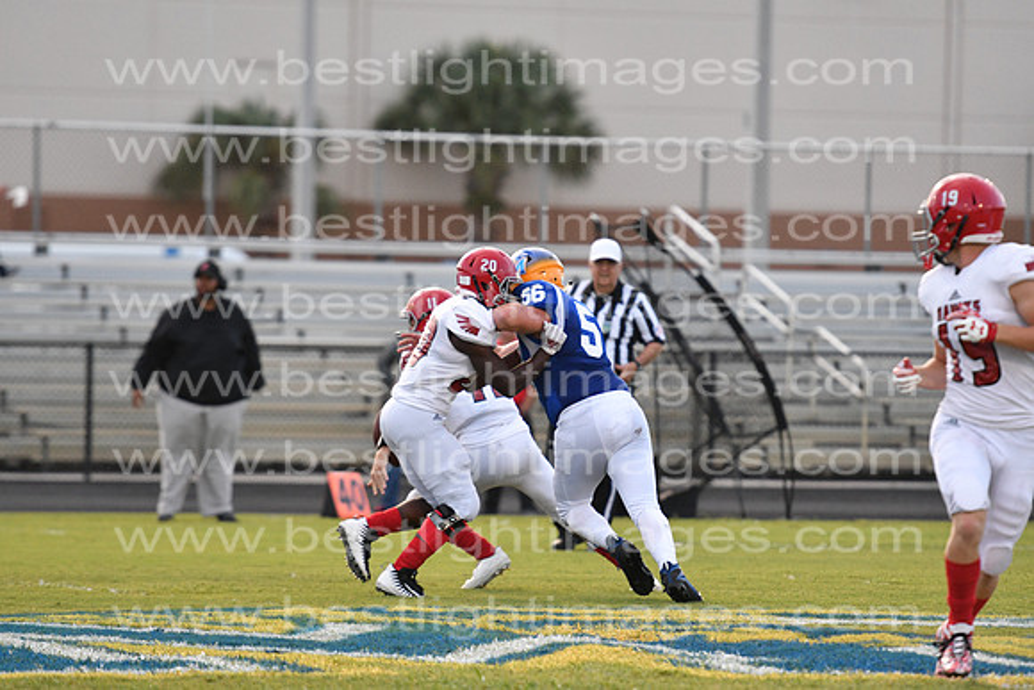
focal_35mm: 278
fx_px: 7972
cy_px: 345
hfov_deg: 7.4
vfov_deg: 5.0
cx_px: 517
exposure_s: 1/1000
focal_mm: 185
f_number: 3.2
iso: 1600
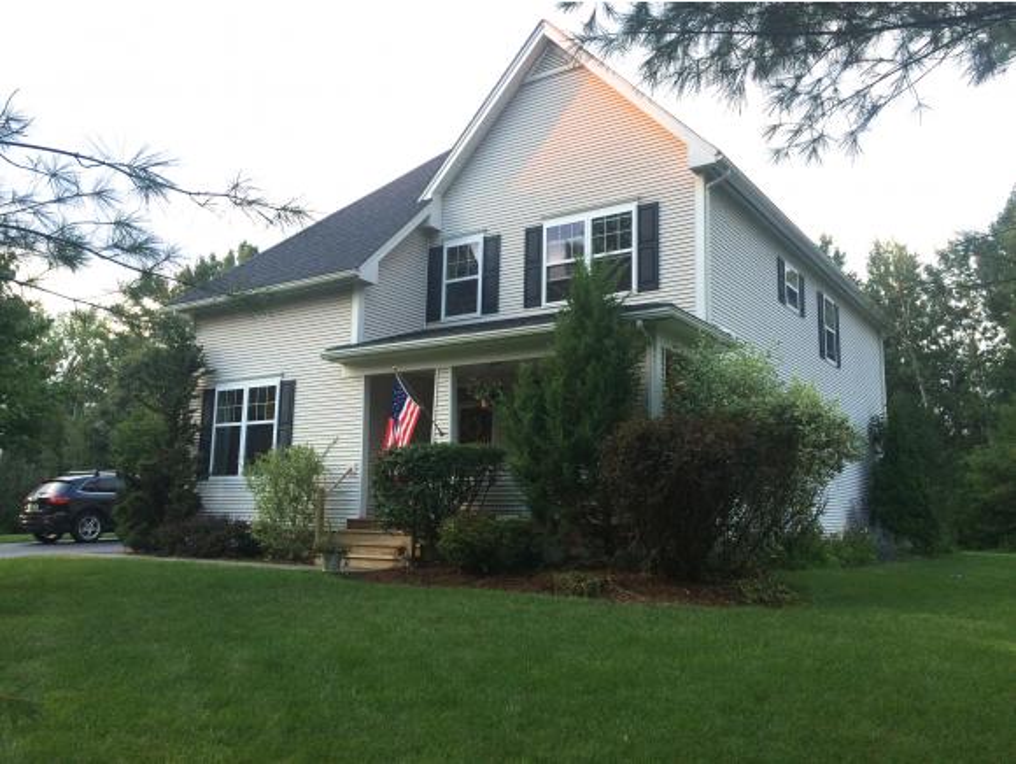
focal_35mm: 29
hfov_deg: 61.6
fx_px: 852
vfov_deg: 48.3
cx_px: 508
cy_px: 382
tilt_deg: +9.5
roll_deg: -1.4
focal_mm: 4.15
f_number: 2.2
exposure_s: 1/120
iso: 64
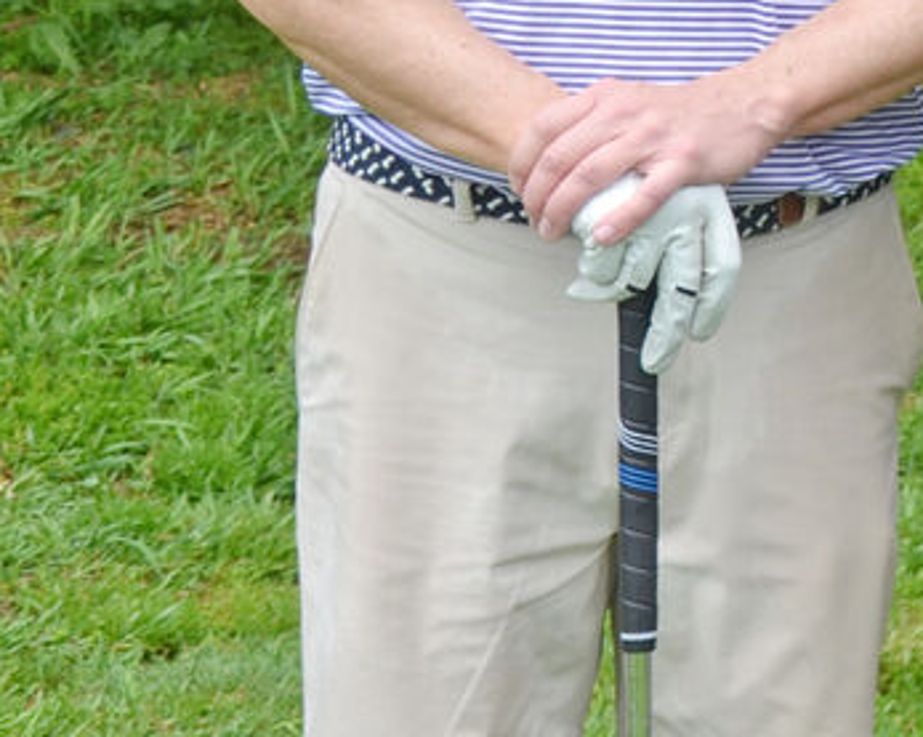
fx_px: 4968
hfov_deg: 9.8
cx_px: 1934
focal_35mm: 182
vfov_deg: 8.3
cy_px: -398
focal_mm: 28
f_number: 6.3
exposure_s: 1/160
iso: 100
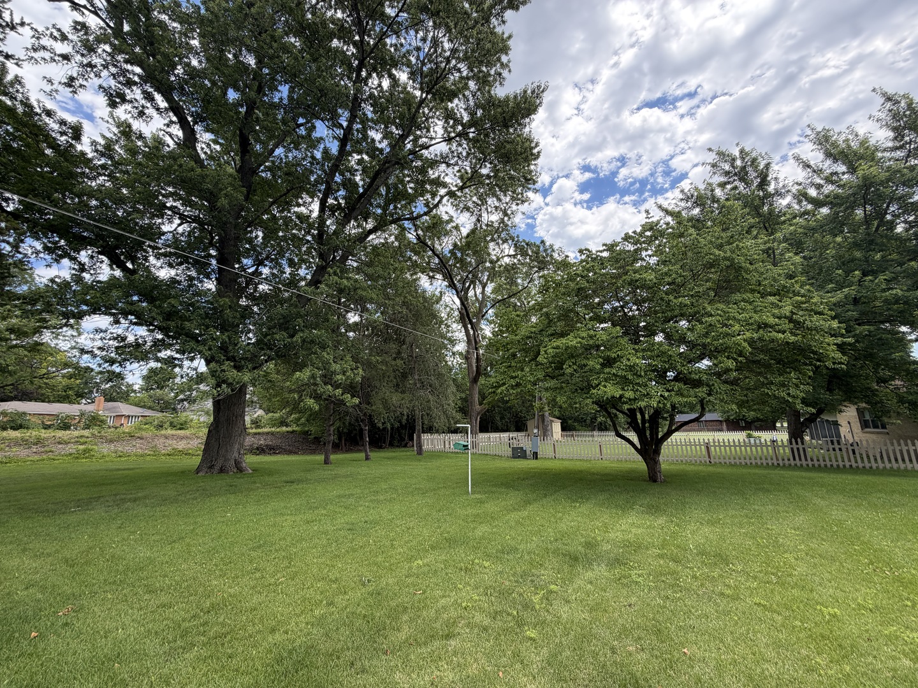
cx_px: 459
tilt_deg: +12.2
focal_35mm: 14
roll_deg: +1.9
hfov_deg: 102.1
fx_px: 371
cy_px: 344
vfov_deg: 85.7
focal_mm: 2.22
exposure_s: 1/502
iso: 50
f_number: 2.2
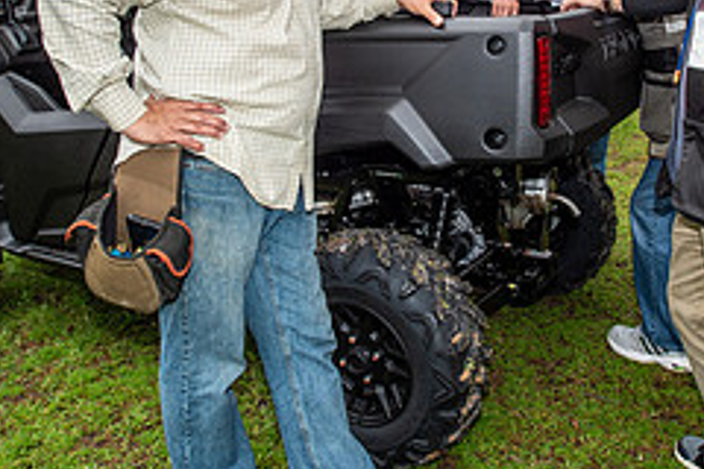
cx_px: 408
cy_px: 73
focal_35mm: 41
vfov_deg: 31.5
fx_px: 802
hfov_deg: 47.2
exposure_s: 1/160
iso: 400
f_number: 5.6
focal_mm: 17
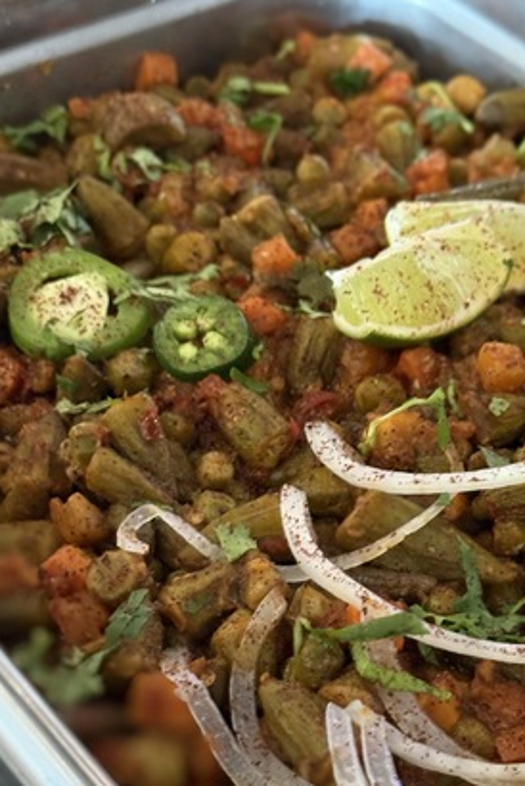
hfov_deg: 18.7
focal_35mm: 73
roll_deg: -1.4
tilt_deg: -41.2
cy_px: 468
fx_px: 1594
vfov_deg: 27.6
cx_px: 347
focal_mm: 6.76
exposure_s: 1/40
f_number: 1.78
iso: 500
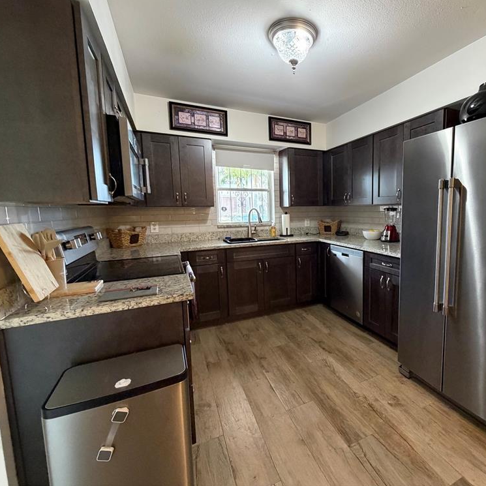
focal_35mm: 17
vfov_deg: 84.0
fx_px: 270
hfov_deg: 82.3
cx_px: 306
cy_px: 237
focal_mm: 2.22
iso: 500
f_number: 2.2
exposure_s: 1/60
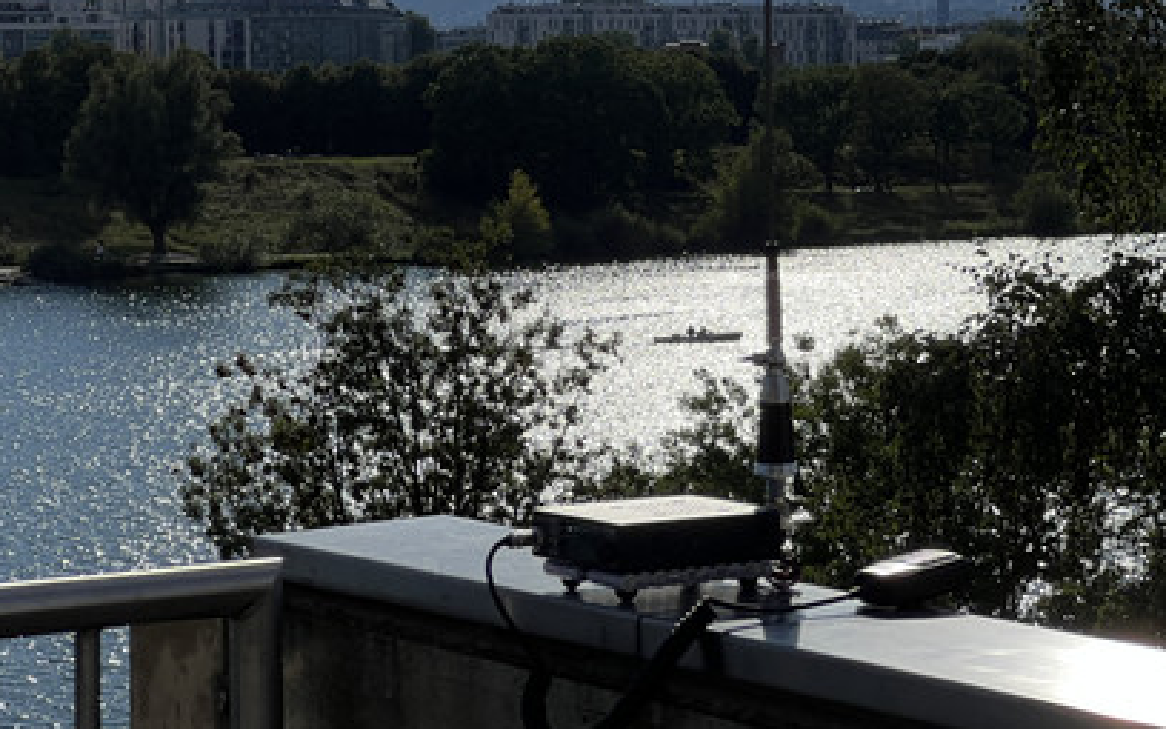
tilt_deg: -0.3
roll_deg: +0.4
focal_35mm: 128
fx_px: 4067
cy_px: 103
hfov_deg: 16.3
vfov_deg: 10.2
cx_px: 697
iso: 20
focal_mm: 9
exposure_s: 1/2801
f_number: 2.8
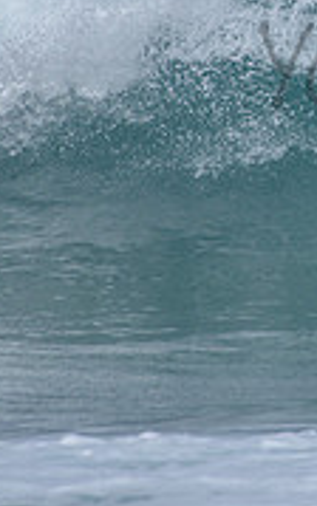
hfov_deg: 0.8
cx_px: 552
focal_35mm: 1653
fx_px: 22831
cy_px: 41
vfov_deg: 1.3
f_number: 5.6
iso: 200
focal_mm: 500
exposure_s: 1/2000
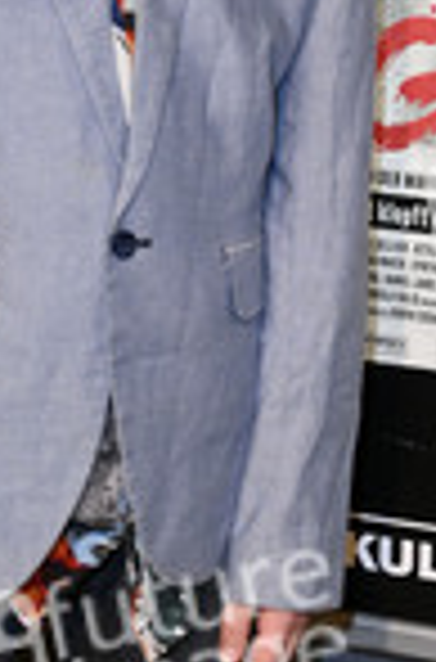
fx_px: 2397
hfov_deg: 10.4
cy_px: -18
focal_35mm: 131
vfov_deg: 15.4
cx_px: 247
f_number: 5.6
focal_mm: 48
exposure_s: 1/250
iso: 4000
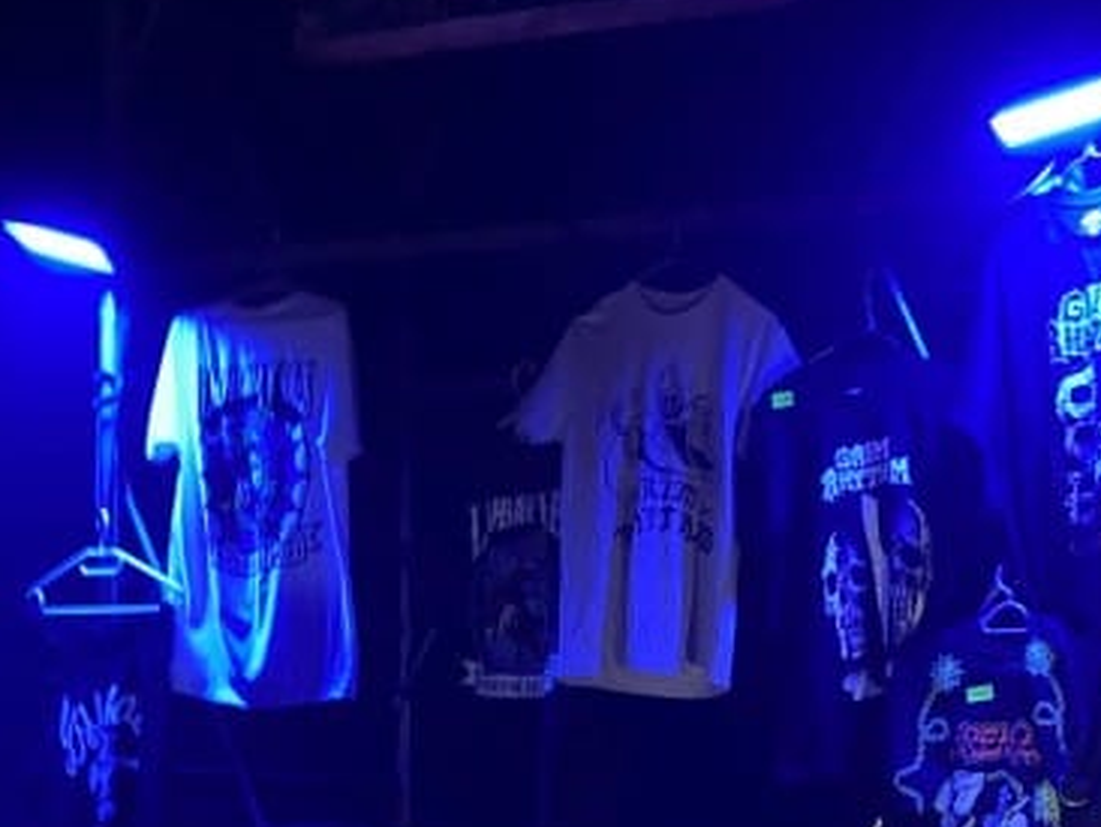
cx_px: 788
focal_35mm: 65
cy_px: 866
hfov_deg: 29.5
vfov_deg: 21.6
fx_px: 2069
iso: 500
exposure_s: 1/4
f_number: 1.8
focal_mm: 3.99
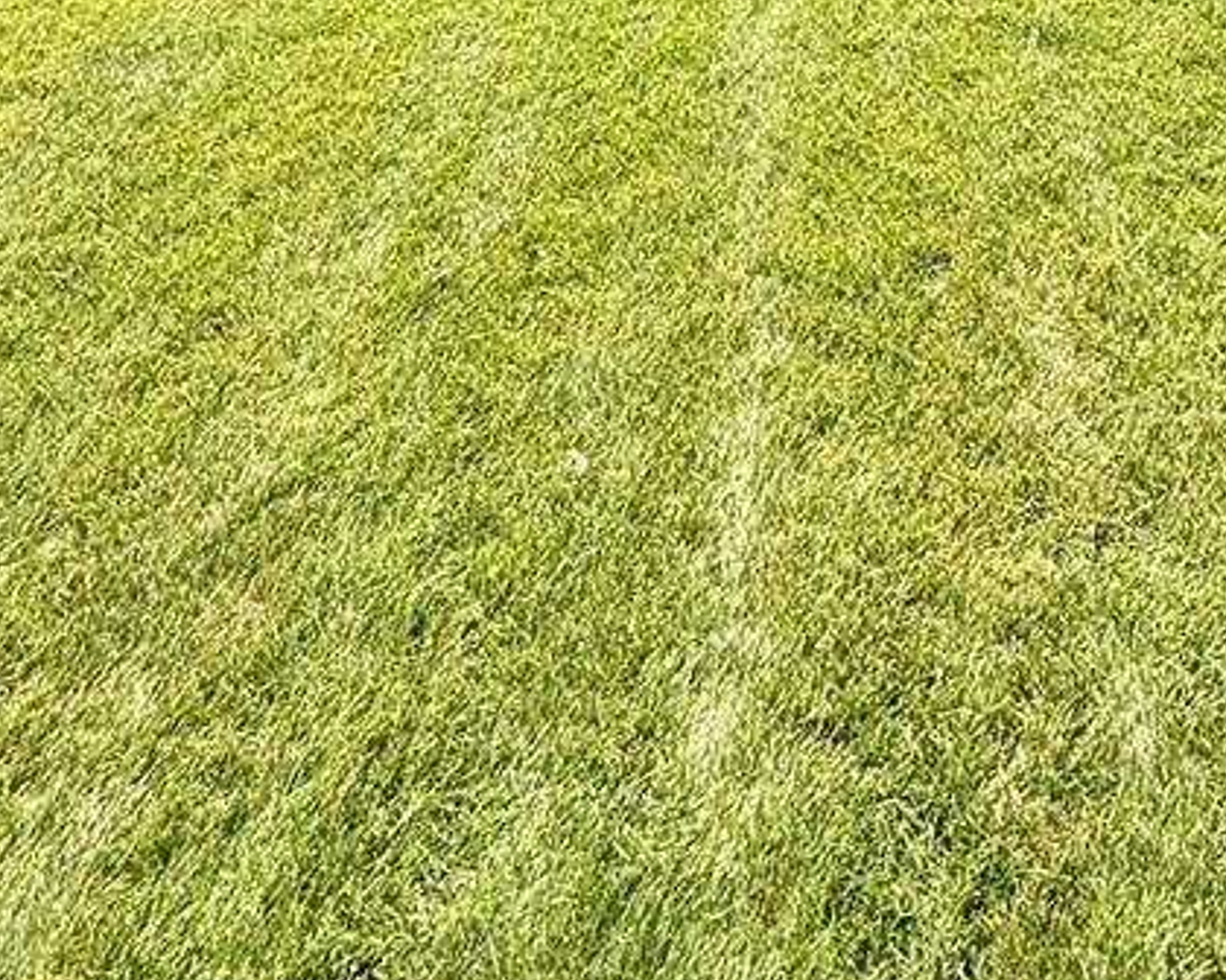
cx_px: 876
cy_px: -586
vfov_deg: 25.4
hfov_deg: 45.7
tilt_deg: +2.4
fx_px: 1415
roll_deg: +1.2
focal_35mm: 39
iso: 64
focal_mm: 2.22
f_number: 2.2
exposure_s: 1/789
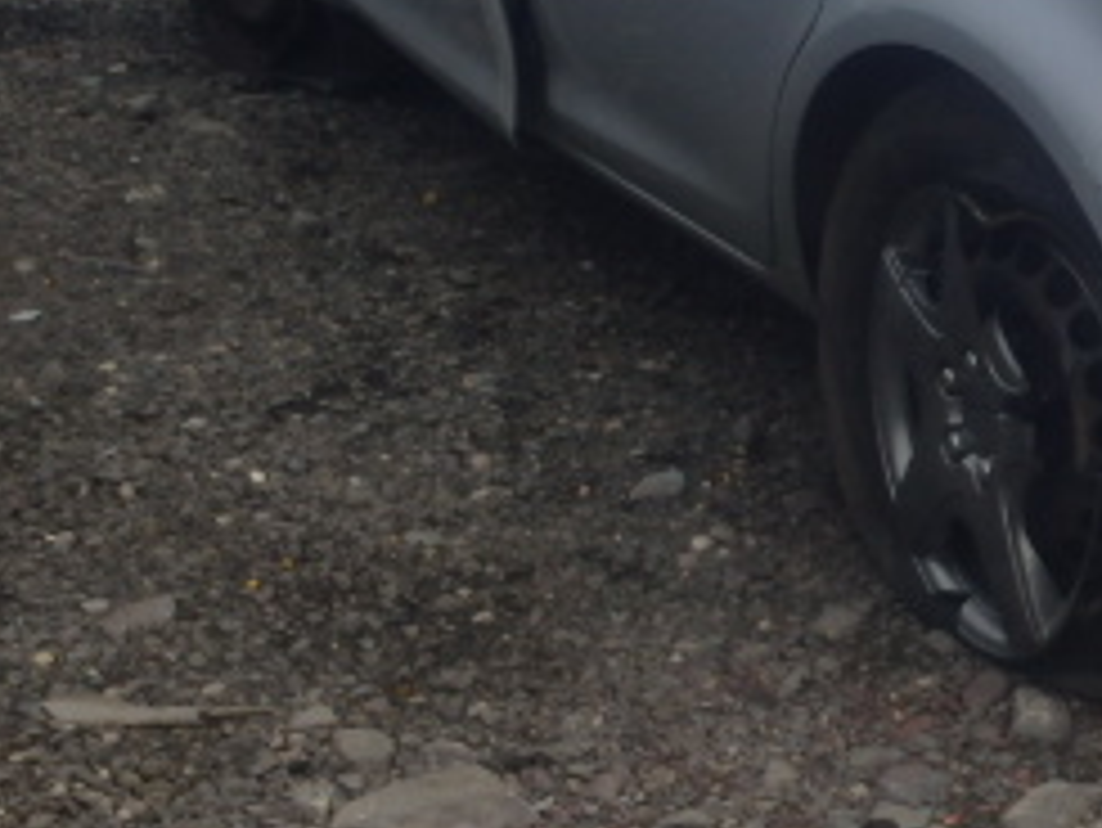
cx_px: 1268
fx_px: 2325
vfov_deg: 19.7
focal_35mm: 73
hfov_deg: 24.5
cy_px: 40
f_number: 3.9
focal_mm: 5
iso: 125
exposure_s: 1/800
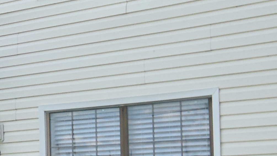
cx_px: 28
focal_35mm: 94
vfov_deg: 12.8
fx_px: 690
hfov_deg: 22.2
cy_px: 133
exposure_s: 1/4000
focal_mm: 10
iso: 800
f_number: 3.5
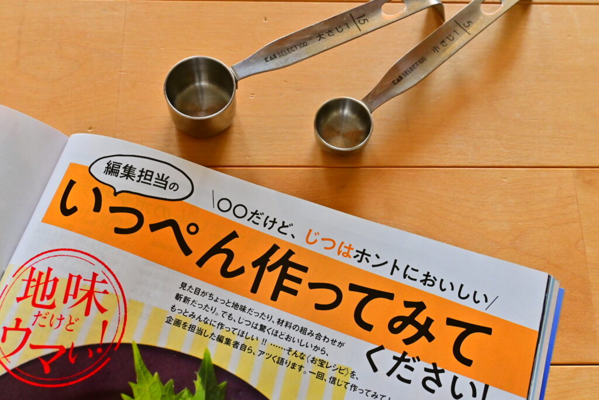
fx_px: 699
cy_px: 200
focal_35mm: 42
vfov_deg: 31.9
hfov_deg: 46.4
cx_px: 300
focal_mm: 28
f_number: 6.3
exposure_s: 1/100
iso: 800
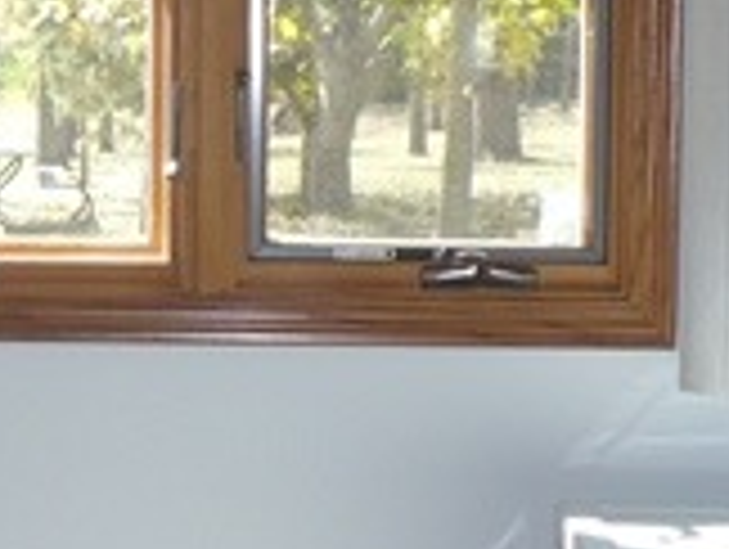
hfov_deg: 13.2
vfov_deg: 10.2
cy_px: 320
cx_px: -99
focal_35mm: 146
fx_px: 3079
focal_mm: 6.1
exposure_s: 1/80
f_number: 2.8
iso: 100
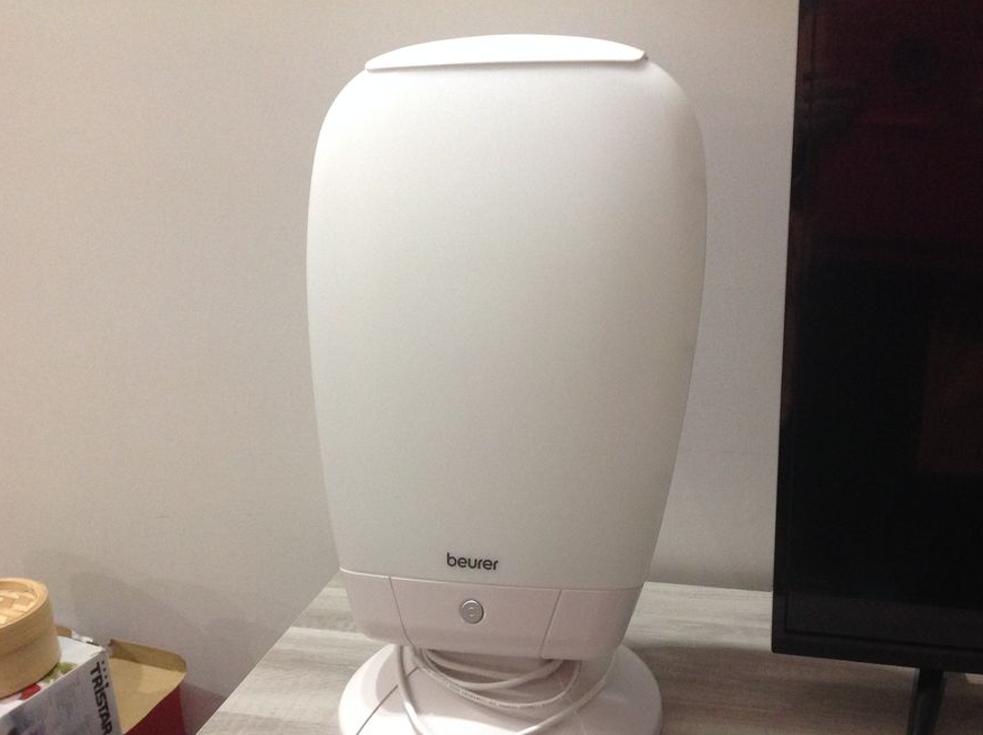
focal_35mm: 40
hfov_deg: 46.8
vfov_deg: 35.8
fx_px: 1134
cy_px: 418
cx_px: 539
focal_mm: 4.28
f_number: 2.4
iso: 250
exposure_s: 1/17
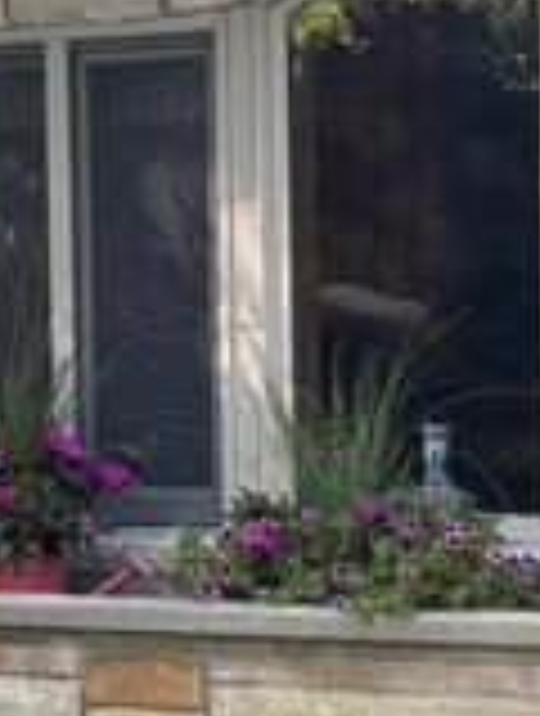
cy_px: 522
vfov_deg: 11.8
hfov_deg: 8.8
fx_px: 3460
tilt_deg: -4.5
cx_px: -202
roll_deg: +1.5
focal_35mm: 167
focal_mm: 5.96
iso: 64
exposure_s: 1/170
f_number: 1.6
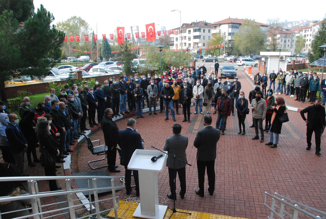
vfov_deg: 48.1
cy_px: 110
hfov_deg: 67.3
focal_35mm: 27
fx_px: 245
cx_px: 163
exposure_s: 1/400
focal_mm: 18
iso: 1600
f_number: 10
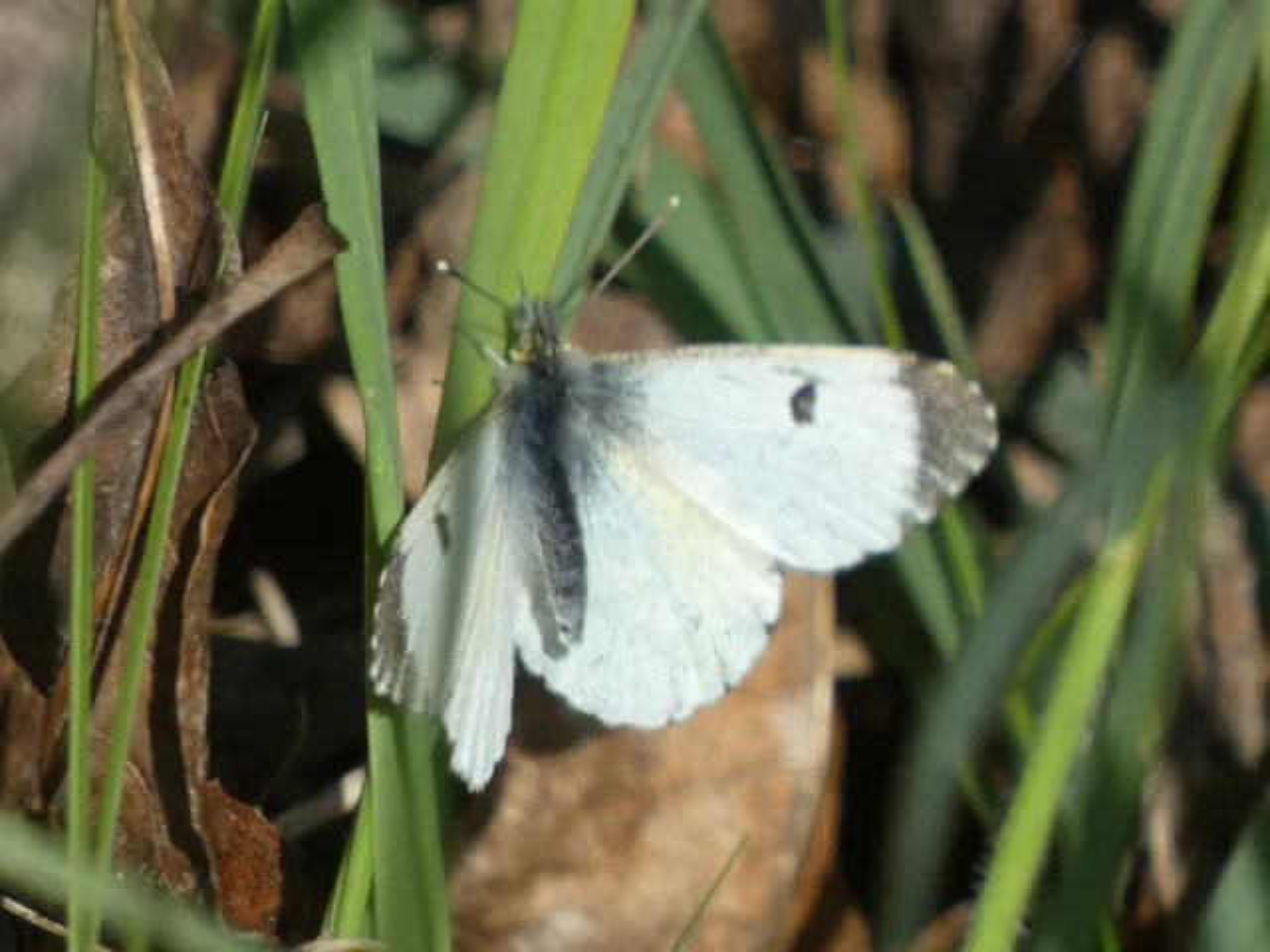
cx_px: 635
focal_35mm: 1152
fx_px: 42265
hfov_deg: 1.7
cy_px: 476
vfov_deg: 1.3
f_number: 5.8
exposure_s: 1/200
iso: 80
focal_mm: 206.4
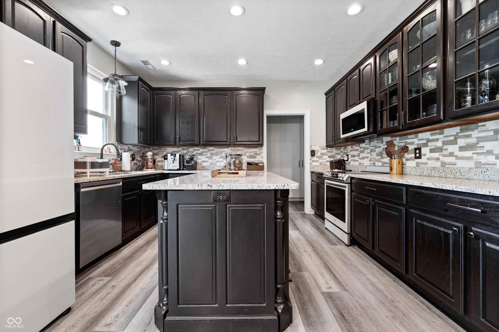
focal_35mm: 15
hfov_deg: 100.4
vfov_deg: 77.3
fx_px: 208
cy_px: 166
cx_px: 250
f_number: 9
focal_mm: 15
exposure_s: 1/15
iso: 9000
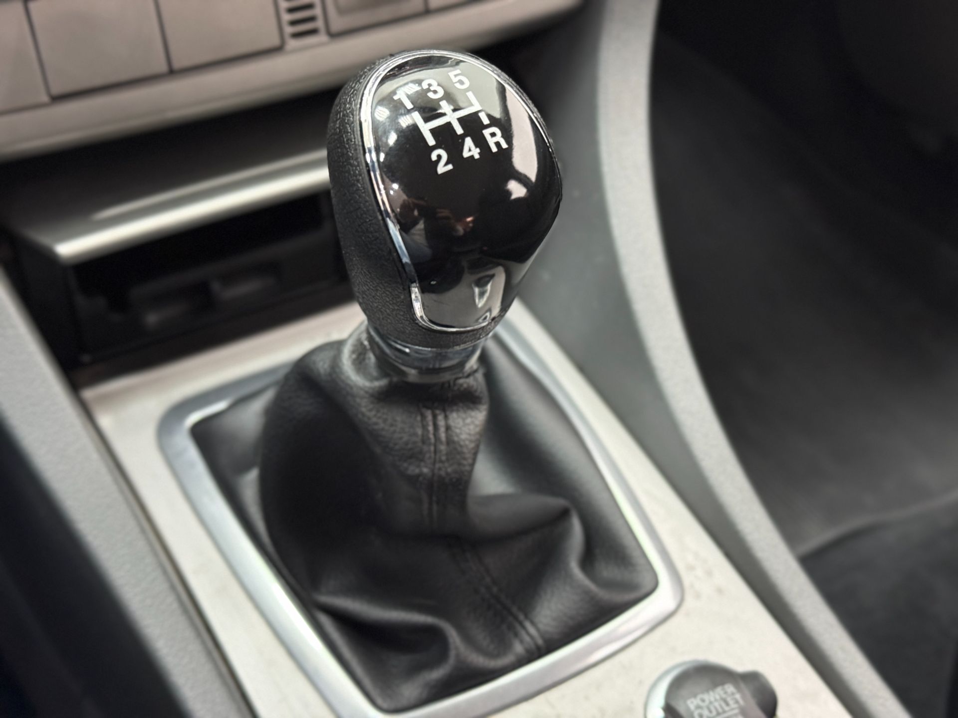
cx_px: 479
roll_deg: -7.1
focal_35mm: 48
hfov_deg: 39.7
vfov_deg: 30.3
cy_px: 359
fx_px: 1328
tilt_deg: -43.3
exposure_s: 1/30
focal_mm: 6.76
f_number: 1.78
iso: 500
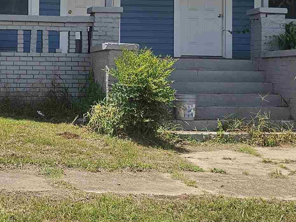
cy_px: 36
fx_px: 650
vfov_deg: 19.1
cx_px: 81
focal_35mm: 76
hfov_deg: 25.4
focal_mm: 6.3
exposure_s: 1/547
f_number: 1.7
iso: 10
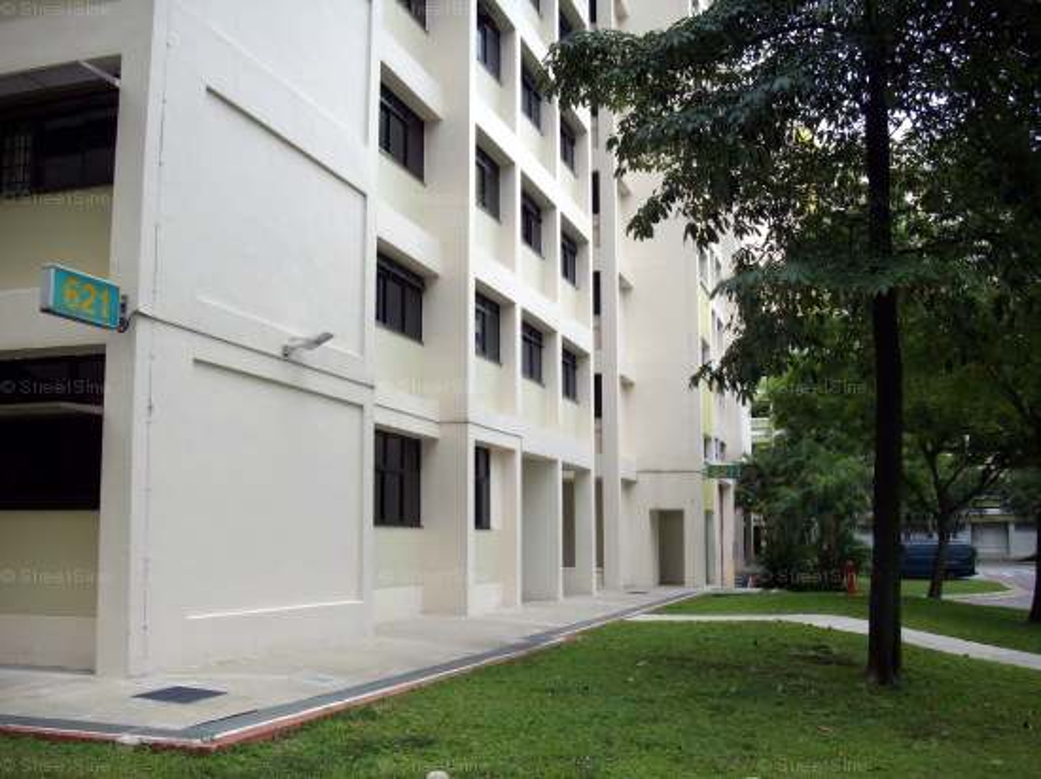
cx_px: 520
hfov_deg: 50.2
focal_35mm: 37
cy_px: 390
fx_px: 1112
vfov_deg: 38.6
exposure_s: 1/125
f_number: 2.8
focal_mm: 6.2
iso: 122
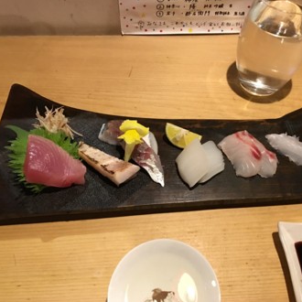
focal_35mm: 35
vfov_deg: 47.2
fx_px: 345
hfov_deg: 47.1
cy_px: 153
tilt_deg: -55.2
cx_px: 169
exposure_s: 1/4
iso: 80
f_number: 2.2
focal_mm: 4.15
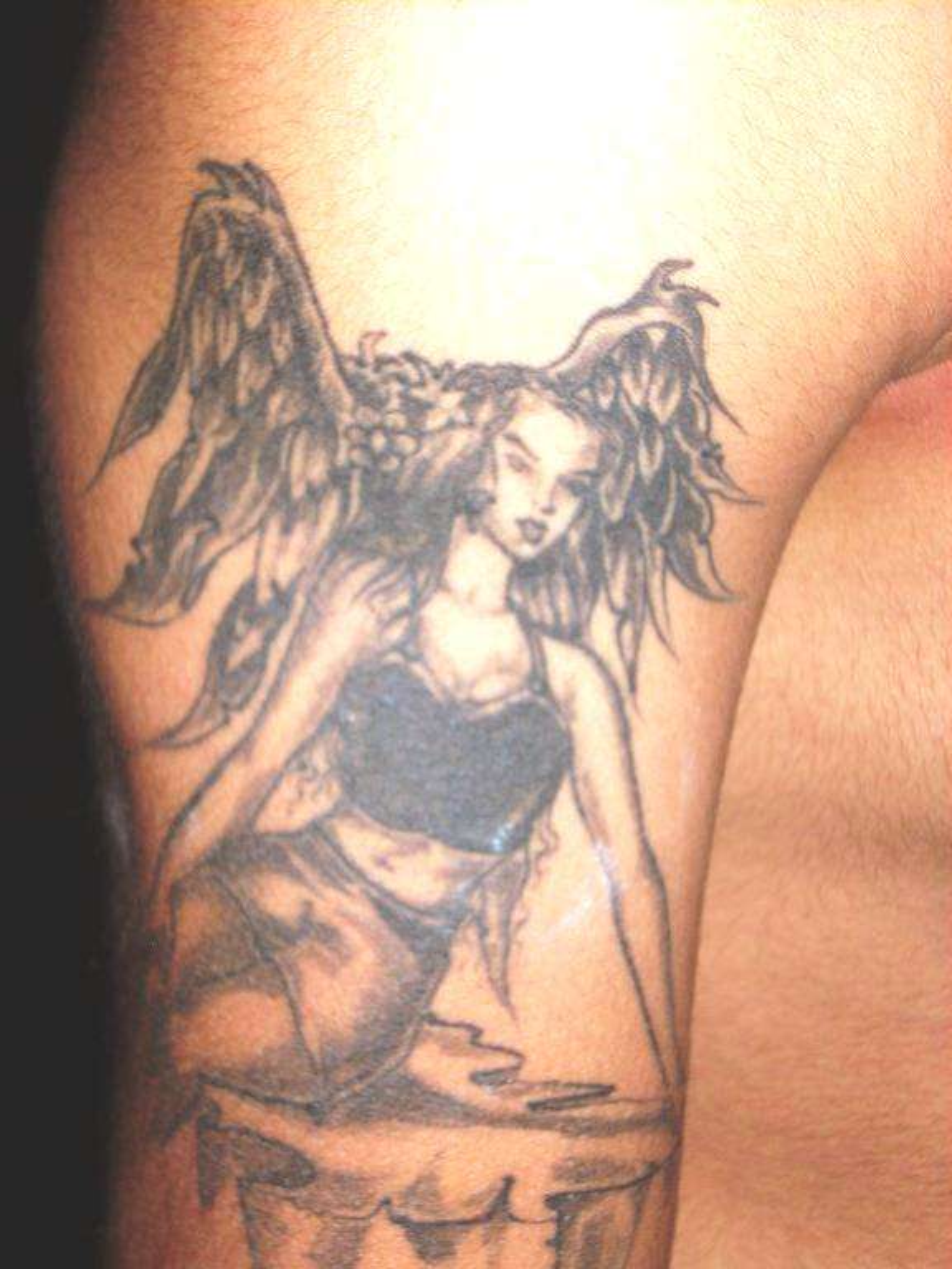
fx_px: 2824
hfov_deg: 19.1
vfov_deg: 25.3
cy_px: 634
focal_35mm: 77
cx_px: 476
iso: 64
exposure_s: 1/60
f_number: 4.2
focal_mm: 12.8
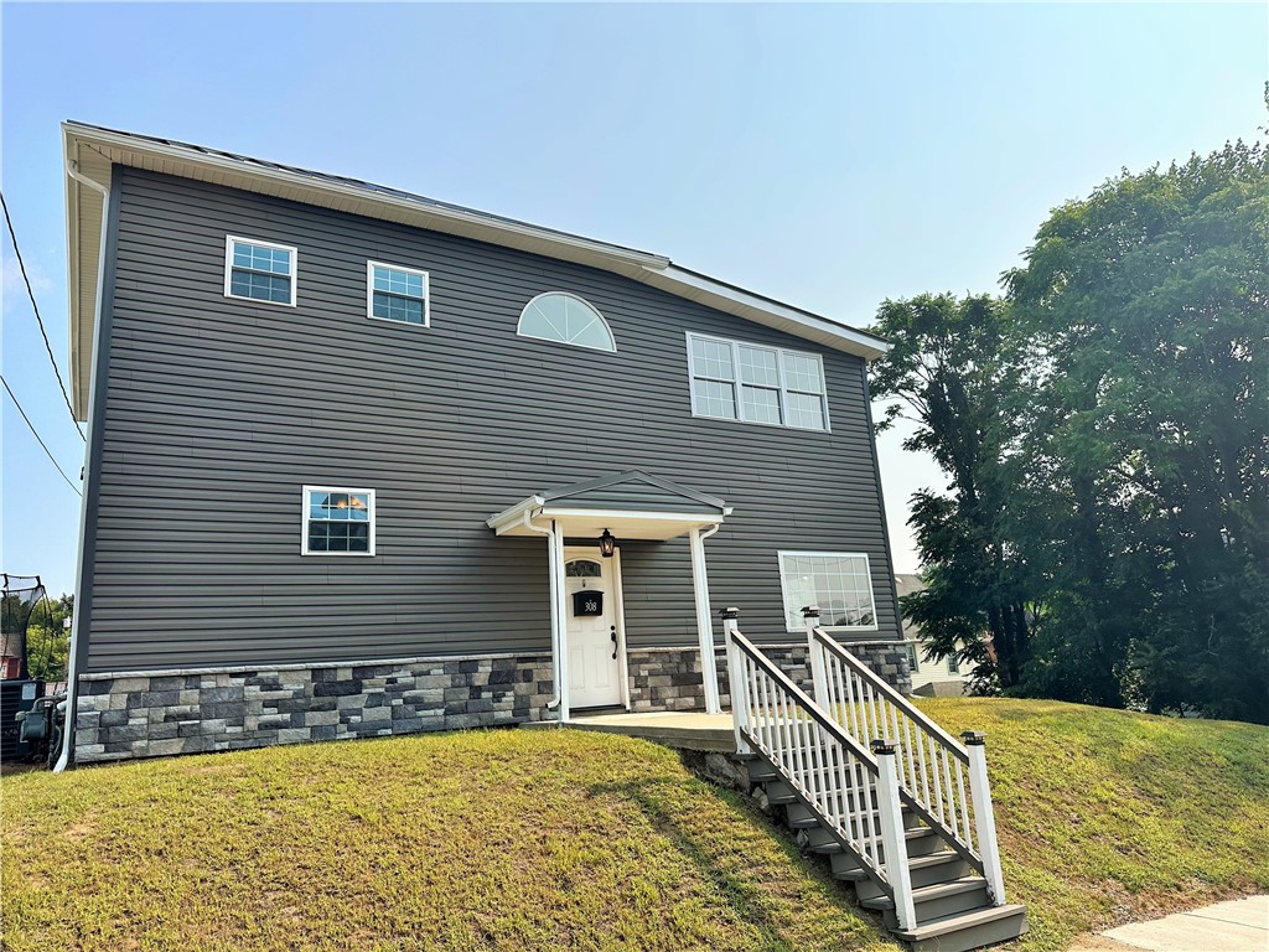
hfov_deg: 71.6
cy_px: 476
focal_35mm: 24
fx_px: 880
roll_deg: +4.7
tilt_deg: +14.7
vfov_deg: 56.8
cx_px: 634
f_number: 1.78
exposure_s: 1/5525
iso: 80
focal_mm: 6.86
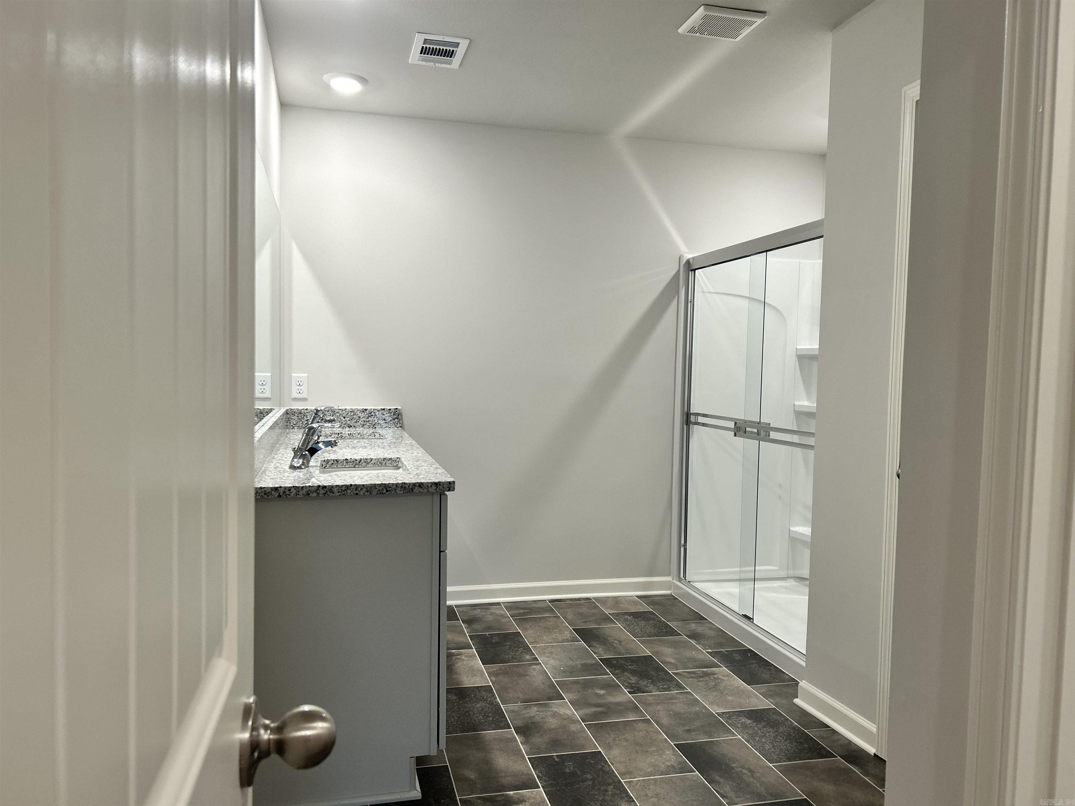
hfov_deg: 67.3
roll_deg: -1.0
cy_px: 403
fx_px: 807
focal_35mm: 26
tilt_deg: -2.8
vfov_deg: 53.1
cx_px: 538
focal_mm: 5.7
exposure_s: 1/120
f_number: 1.5
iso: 125
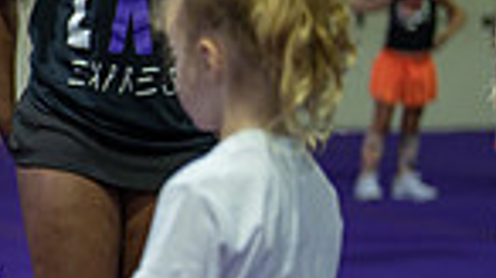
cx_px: -469
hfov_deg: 9.7
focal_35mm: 208
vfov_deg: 5.8
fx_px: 2735
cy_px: 185
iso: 500
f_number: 1.2
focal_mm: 50
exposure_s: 1/320
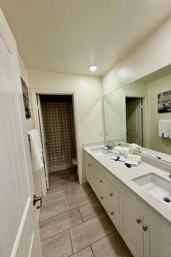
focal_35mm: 15
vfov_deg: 100.4
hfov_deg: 77.0
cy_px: 130
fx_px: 107
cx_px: 96
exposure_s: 1/120
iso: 160
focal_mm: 2.22
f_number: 2.2
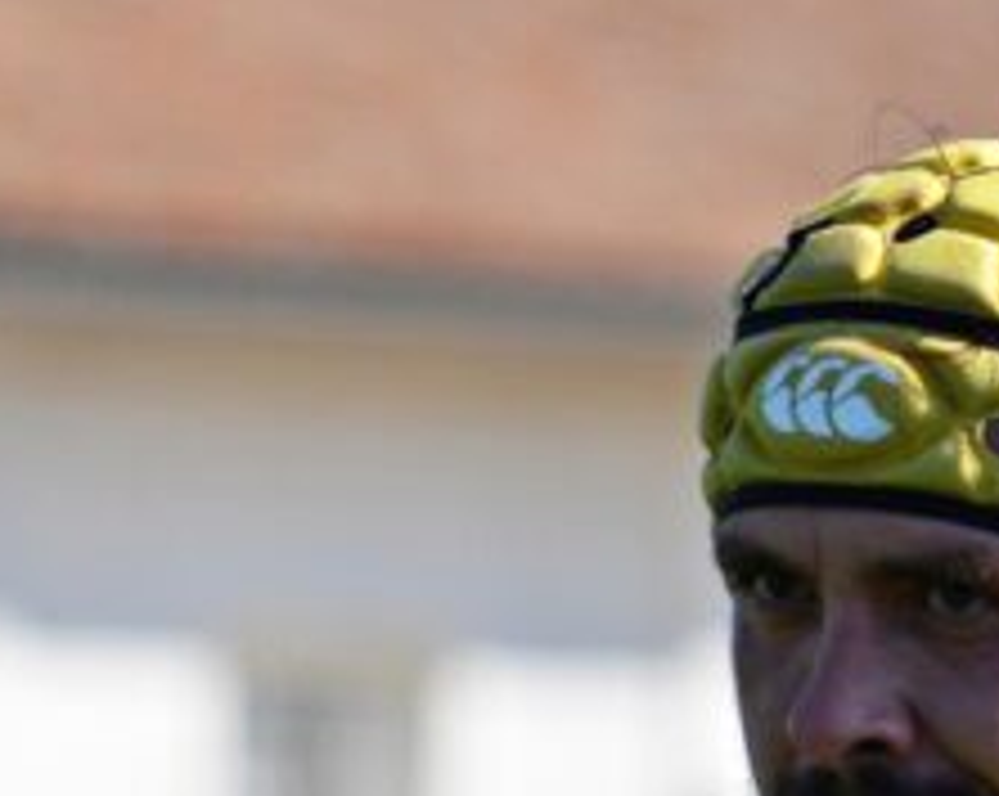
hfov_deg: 1.7
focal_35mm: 1116
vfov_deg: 1.4
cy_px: 1070
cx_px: 310
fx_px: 32953
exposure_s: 1/1600
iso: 400
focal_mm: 220
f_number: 6.3
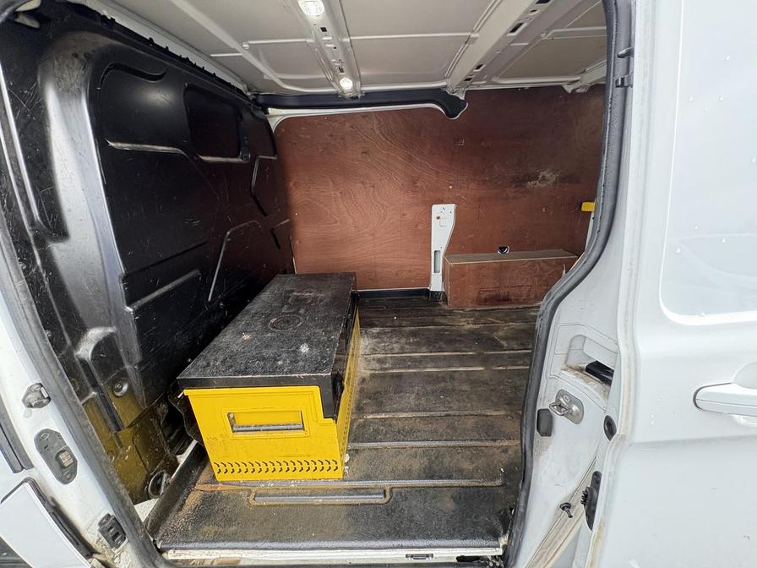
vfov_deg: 85.7
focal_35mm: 14
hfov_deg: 102.1
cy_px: 284
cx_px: 378
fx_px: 306
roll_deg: -0.7
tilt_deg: -14.2
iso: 160
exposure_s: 1/99
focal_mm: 2.22
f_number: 2.2
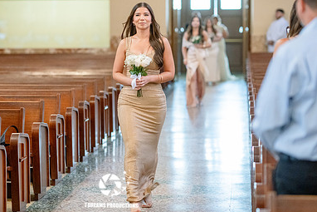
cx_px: 111
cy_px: 73
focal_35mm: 129
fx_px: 1136
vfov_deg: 10.6
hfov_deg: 15.9
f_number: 2
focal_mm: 85
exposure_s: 1/125
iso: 2000
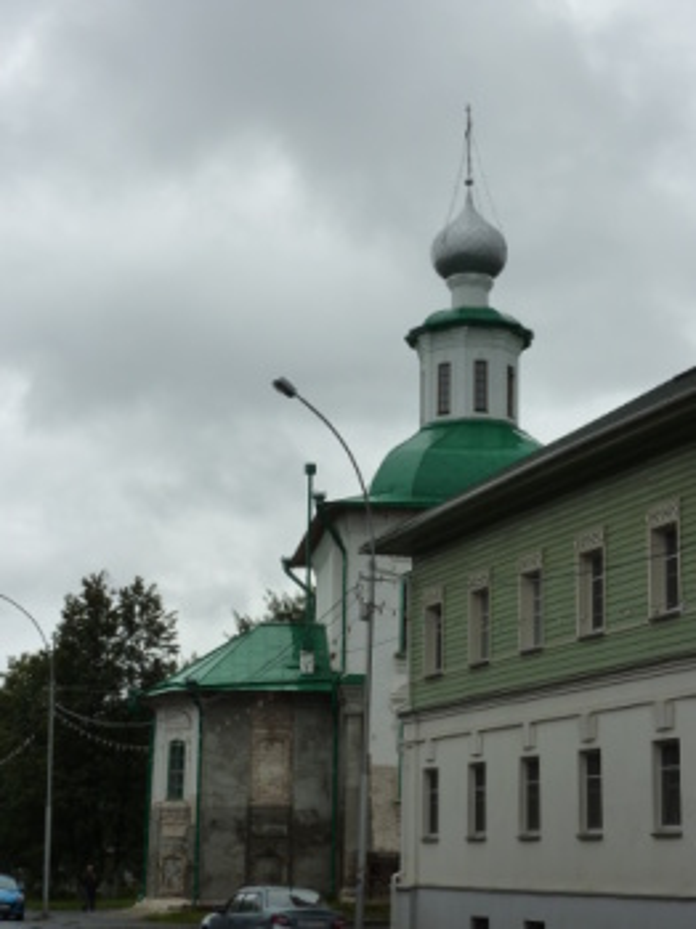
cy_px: 464
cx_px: 348
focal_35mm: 67
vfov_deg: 29.0
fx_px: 1798
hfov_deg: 21.9
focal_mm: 11
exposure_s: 1/400
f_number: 4.1
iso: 125
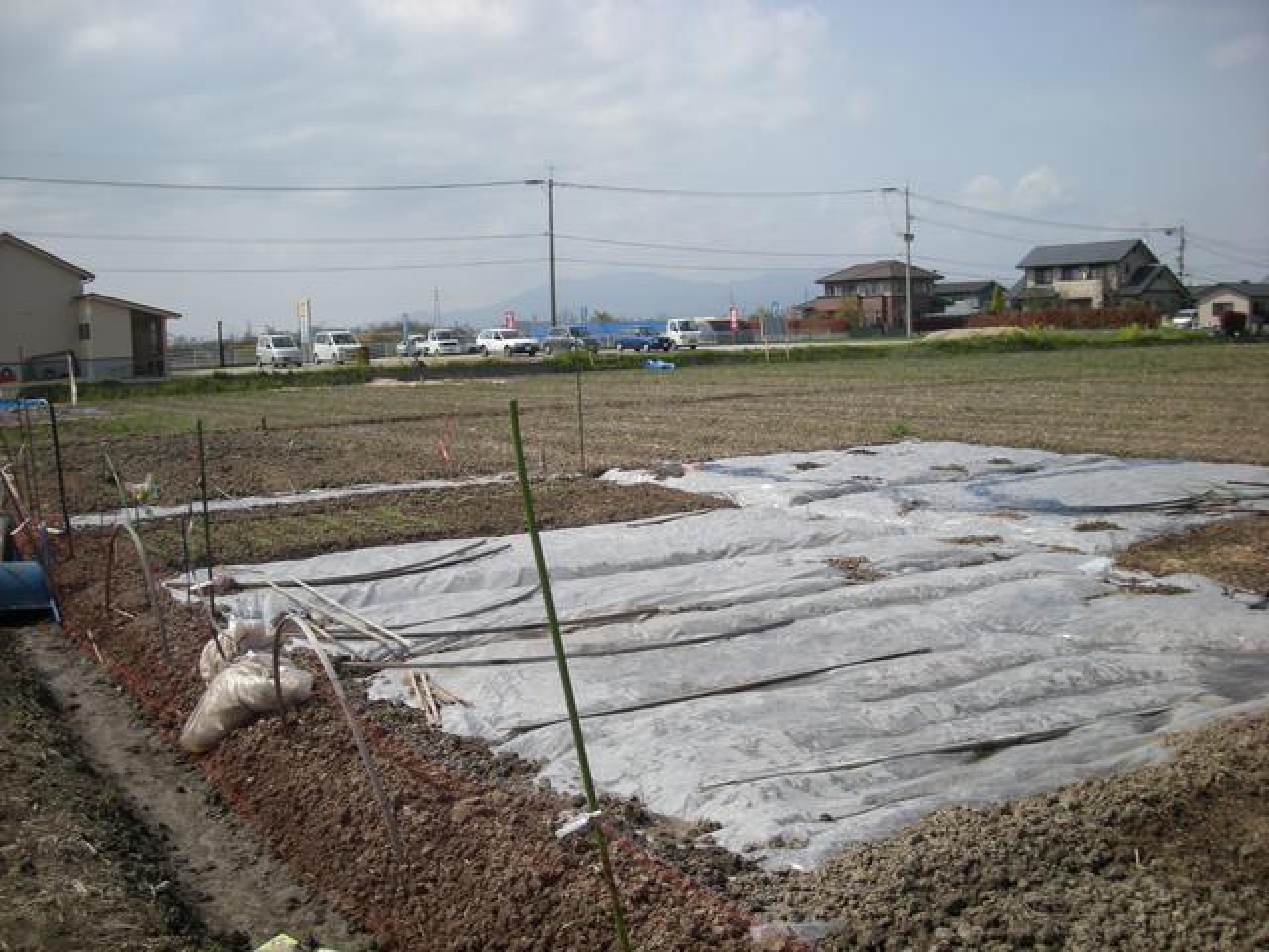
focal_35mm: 35
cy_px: 476
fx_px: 1283
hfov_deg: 52.6
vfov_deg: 40.7
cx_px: 634
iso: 64
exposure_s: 1/322
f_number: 5.7
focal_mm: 5.7
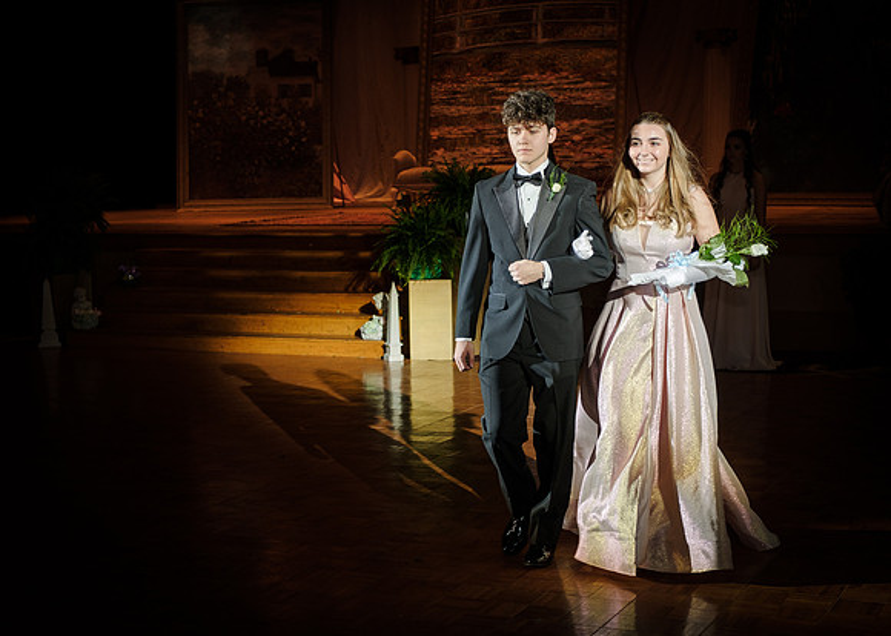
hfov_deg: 33.3
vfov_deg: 24.1
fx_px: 1489
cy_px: 385
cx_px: 416
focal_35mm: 59
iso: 200
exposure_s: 1/125
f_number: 2.8
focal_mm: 30.2
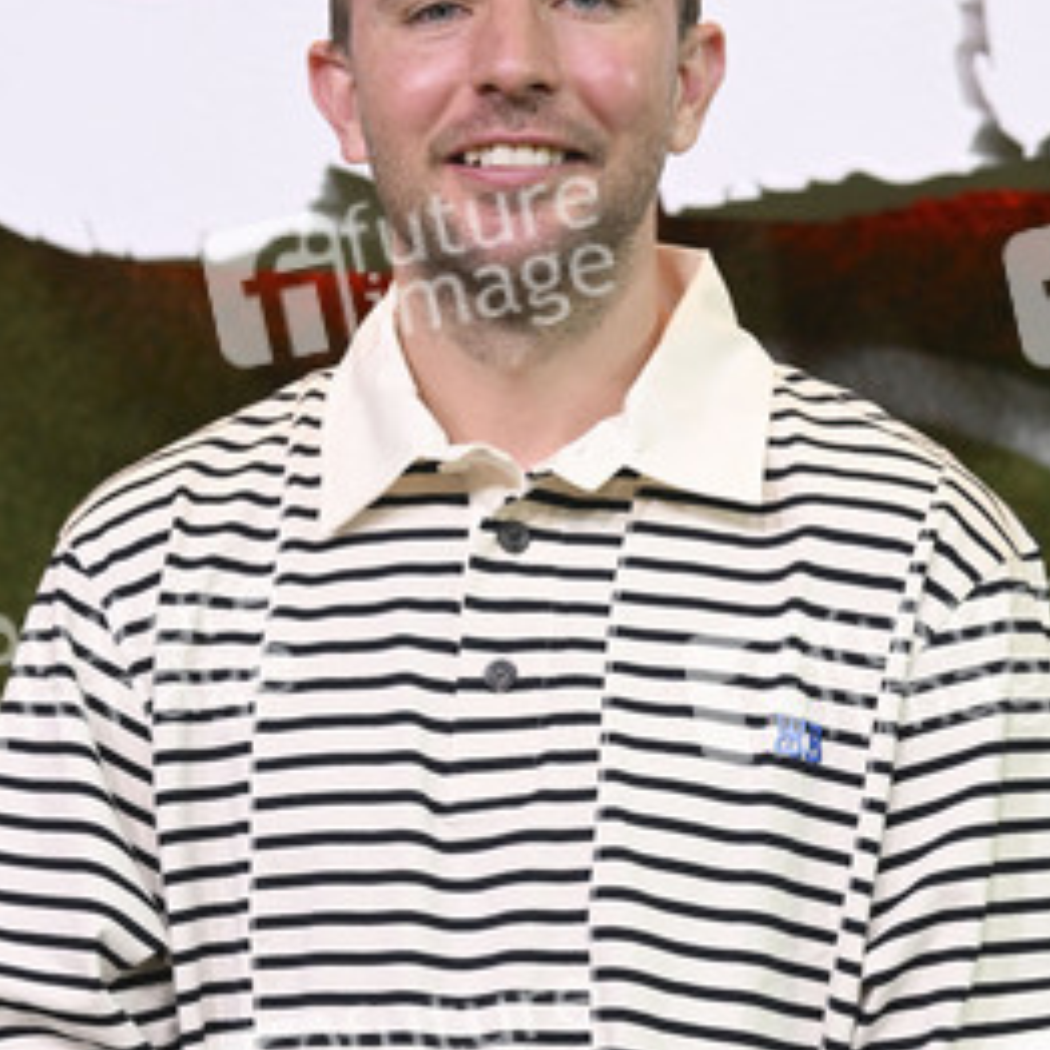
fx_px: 3603
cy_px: 473
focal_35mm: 105
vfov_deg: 16.6
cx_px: 525
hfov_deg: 16.6
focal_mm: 81
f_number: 4
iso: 1600
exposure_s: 1/320
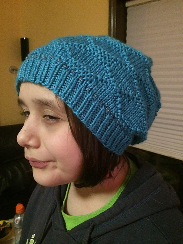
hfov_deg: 46.8
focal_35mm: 30
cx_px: 92
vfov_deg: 60.0
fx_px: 211
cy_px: 122
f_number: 2.2
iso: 500
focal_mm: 4.12
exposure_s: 1/15
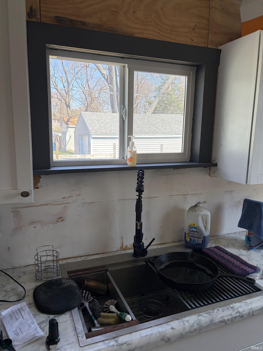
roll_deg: -0.9
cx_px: 132
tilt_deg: -8.2
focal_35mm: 26
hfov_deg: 53.1
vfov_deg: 67.3
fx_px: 263
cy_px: 176
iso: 50
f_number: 1.6
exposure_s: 1/306
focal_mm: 5.96
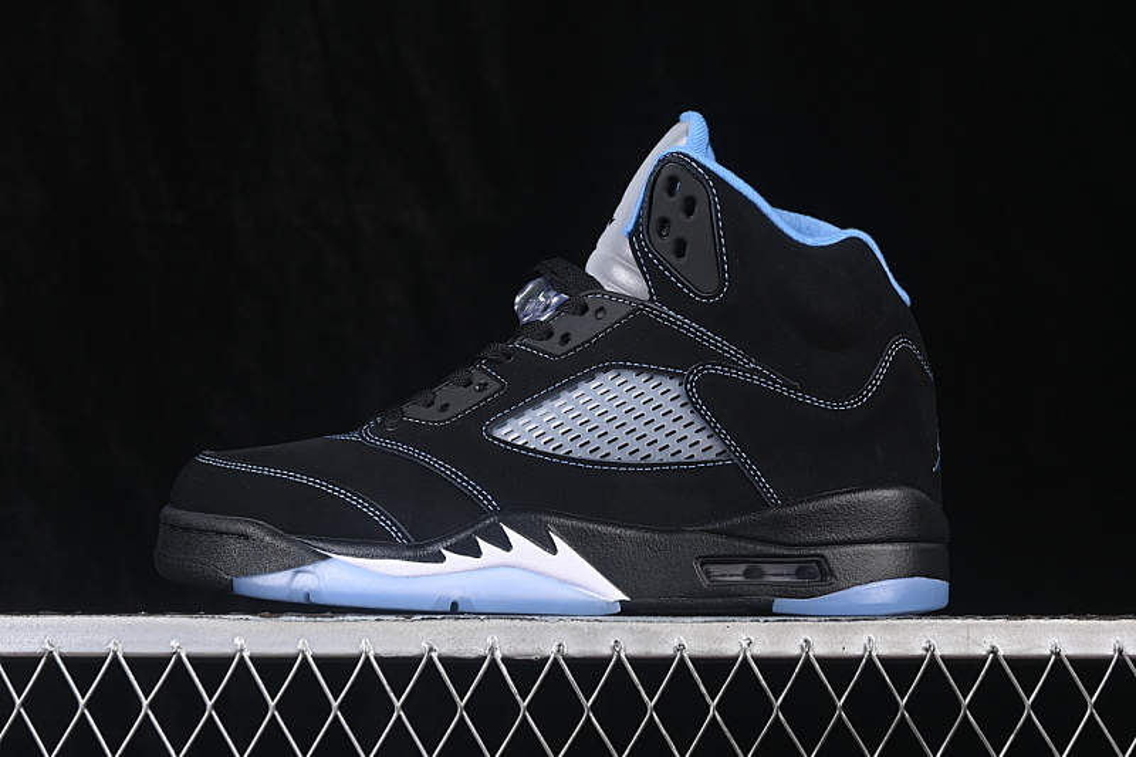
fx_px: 2366
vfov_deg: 18.2
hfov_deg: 27.0
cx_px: 568
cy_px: 378
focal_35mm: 75
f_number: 6.3
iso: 160
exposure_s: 1/60
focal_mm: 50
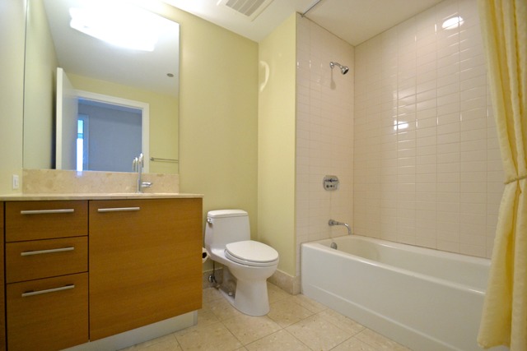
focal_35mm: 15
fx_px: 220
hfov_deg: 100.4
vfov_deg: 77.4
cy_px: 176
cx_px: 264
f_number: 3.5
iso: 1800
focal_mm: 10
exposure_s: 1/60
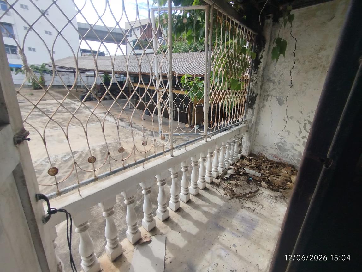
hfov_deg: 98.2
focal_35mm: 15
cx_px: 181
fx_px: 157
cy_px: 136
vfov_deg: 81.7
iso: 50
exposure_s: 1/926
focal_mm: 1.65
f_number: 2.2
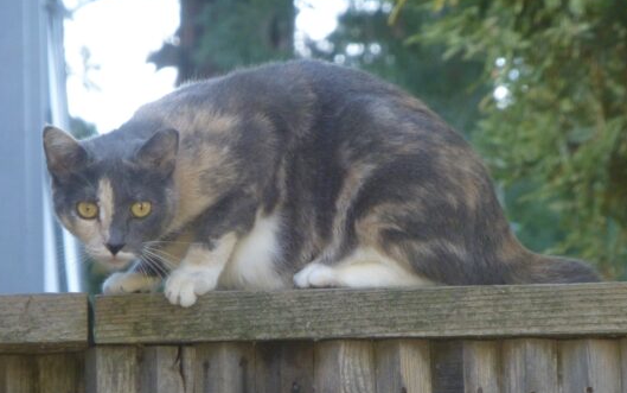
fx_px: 6906
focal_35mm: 404
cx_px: 308
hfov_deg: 5.2
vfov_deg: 3.3
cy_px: 179
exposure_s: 1/60
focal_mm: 60
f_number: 5.9
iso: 400
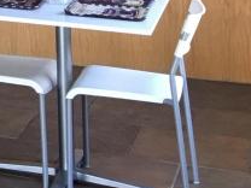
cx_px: -328
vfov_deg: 9.4
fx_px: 1037
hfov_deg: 11.6
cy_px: -237
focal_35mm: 143
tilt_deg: +1.7
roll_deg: +1.6
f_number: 2.2
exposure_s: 1/15
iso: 32
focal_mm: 4.15
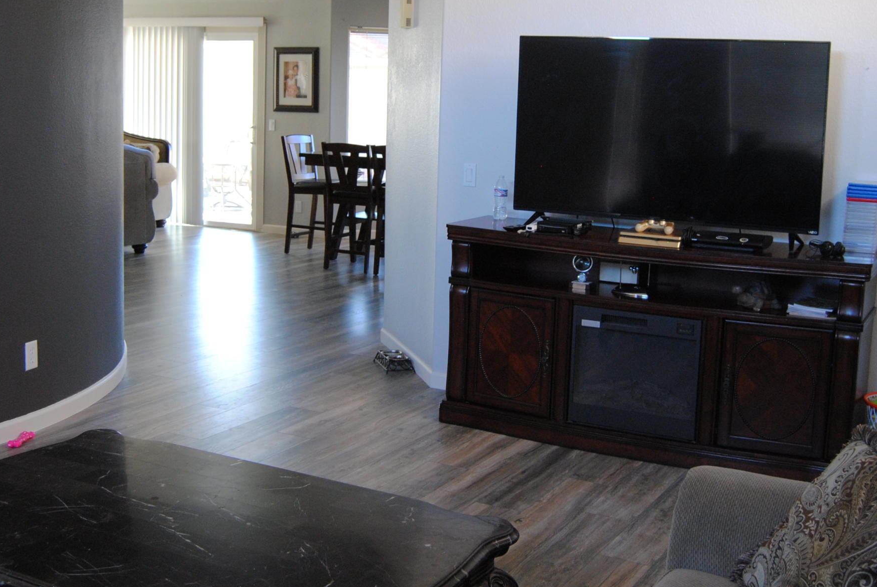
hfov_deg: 42.7
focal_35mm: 46
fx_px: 1122
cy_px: 225
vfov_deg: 29.2
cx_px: 438
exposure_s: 1/30
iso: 450
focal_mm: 18
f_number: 3.5
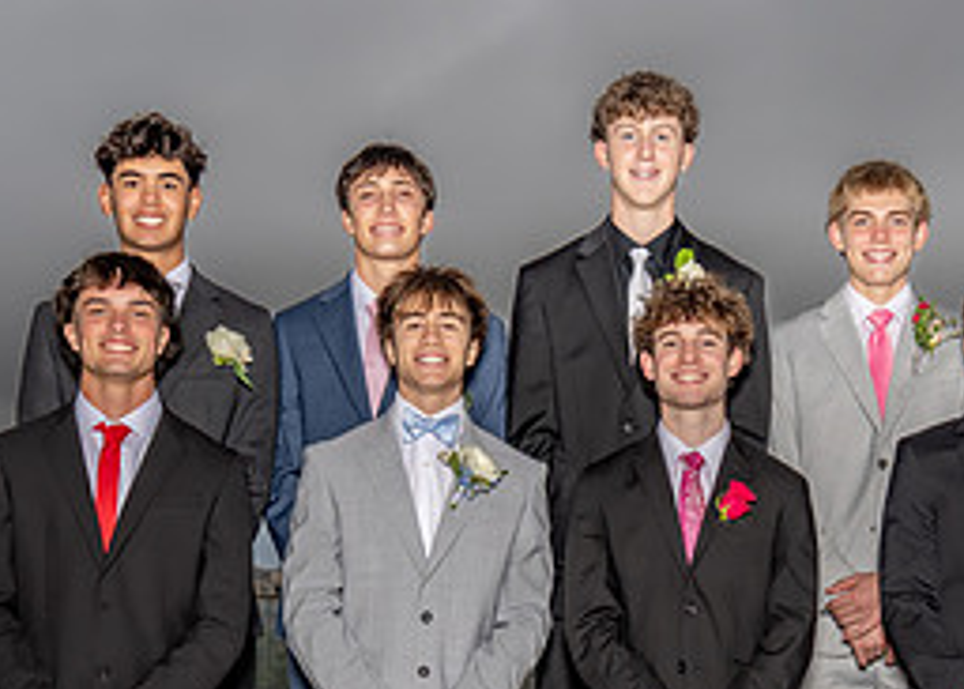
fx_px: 2191
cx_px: 677
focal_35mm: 80
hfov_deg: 24.6
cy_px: 622
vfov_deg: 17.6
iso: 200
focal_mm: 30.5
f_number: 3.5
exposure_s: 1/400
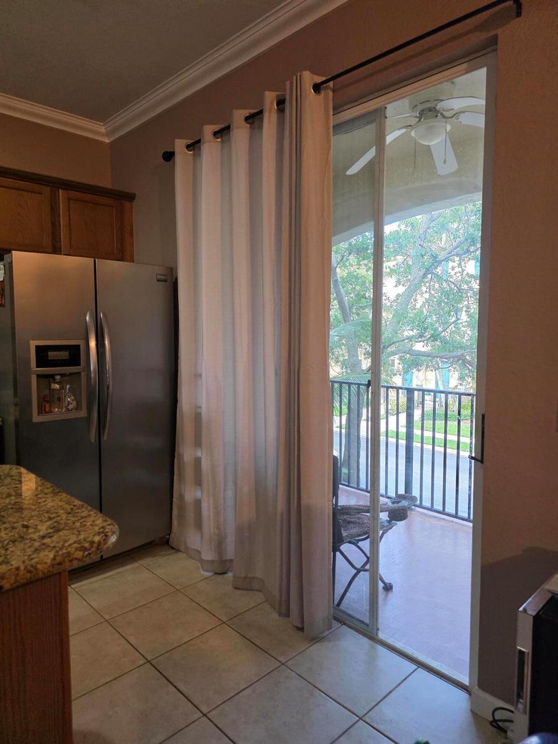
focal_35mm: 23
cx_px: 279
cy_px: 372
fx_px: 494
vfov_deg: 73.9
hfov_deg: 58.9
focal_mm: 6.3
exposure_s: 1/120
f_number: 1.7
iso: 400
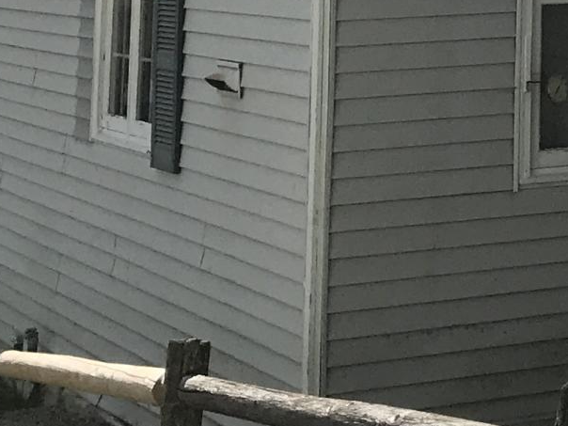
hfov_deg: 13.3
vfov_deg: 10.1
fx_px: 2281
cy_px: -338
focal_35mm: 139
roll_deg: +0.6
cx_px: 886
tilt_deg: +8.3
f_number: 1.8
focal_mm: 3.99
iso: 20
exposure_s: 1/3096
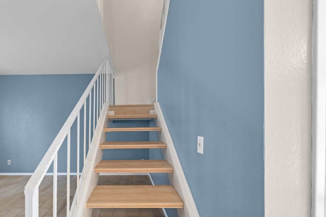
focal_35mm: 15
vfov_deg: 76.6
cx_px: 129
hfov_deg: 98.9
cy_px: 128
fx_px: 136
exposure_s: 1/2.5
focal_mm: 12
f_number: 5
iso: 1250
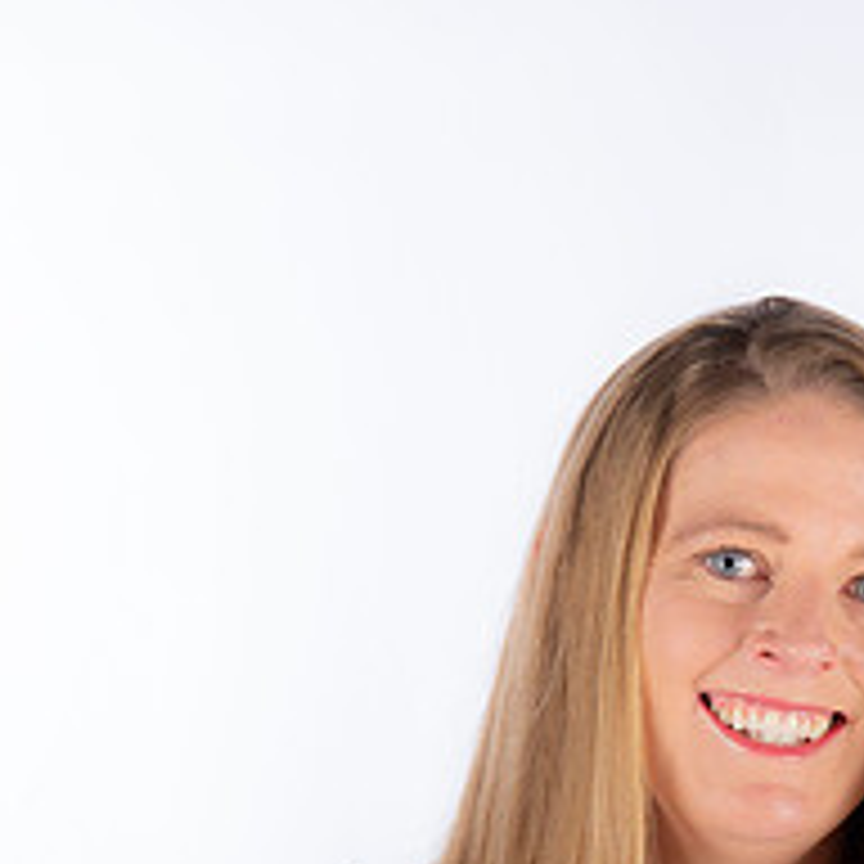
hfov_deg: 8.7
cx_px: 954
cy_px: 788
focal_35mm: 200
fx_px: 5648
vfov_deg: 8.7
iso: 100
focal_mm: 78
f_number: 5
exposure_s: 1/200
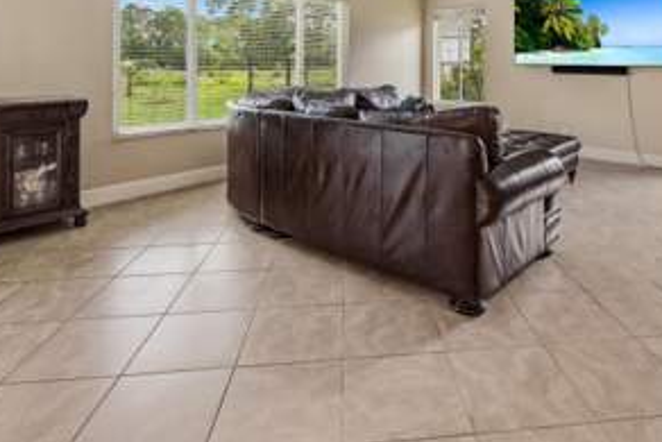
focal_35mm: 23
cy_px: 82
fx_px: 423
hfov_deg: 75.1
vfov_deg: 51.3
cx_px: 401
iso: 250
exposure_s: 1/4
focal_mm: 14
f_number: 9
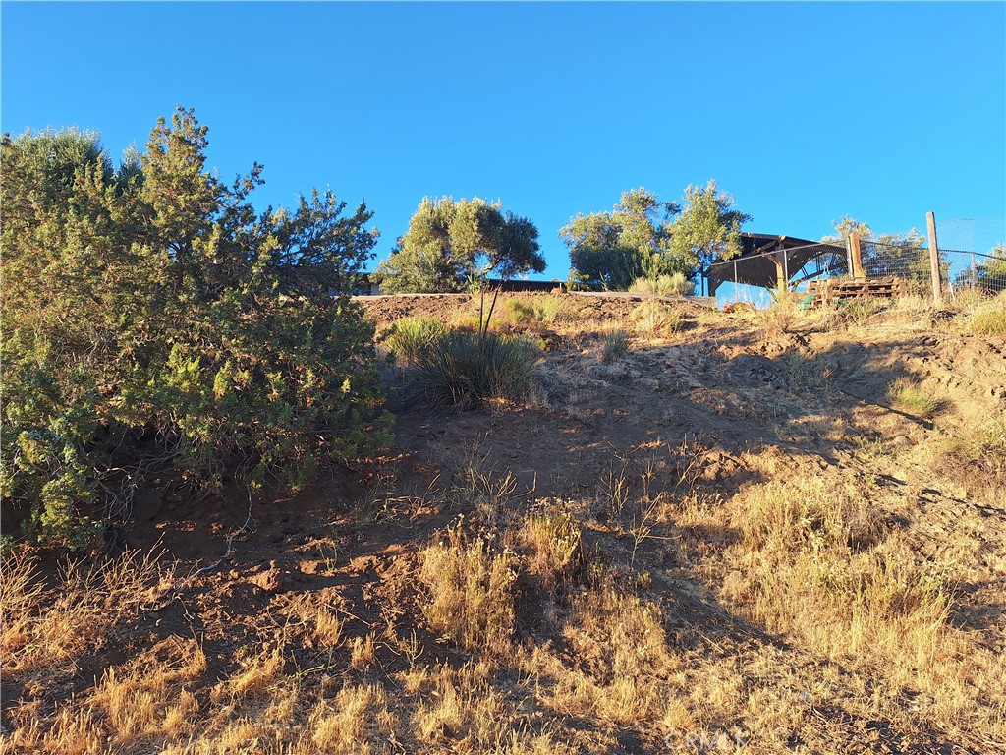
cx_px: 503
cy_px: 378
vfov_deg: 58.9
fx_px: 668
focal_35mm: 23
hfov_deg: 73.9
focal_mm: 5.54
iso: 40
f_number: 1.8
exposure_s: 1/558
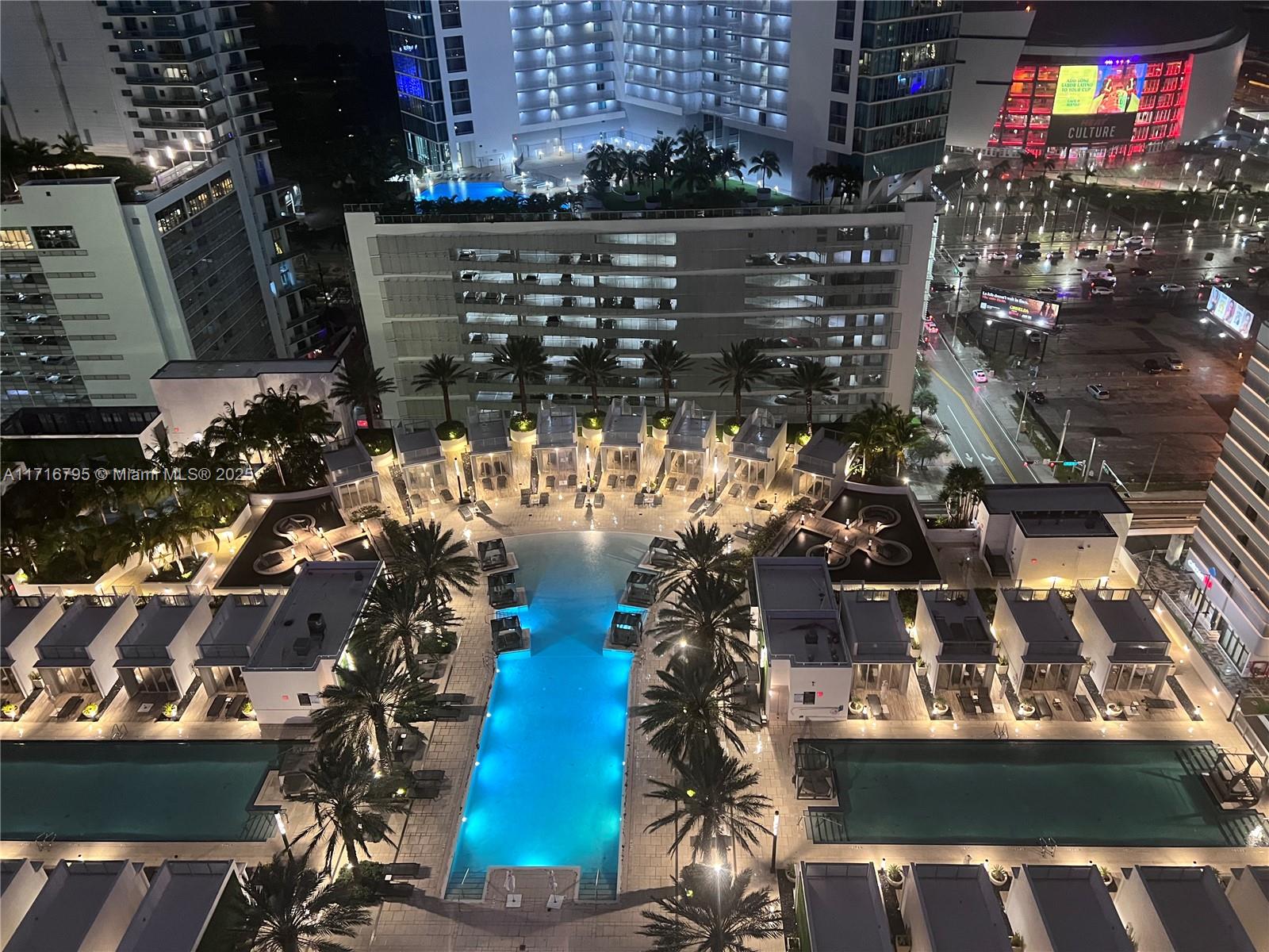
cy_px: 476
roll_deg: +1.8
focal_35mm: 26
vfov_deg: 53.1
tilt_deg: -30.3
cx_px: 634
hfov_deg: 67.3
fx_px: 953
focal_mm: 5.7
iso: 500
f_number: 1.5
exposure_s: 1/40
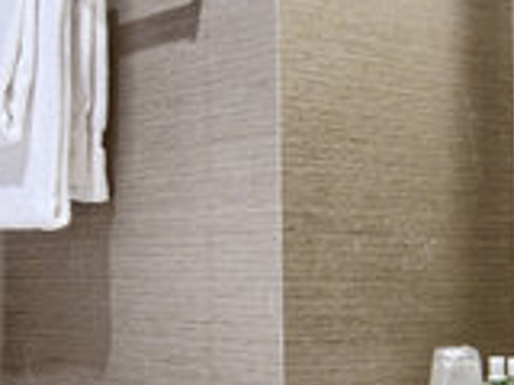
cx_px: 299
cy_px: 300
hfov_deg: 24.6
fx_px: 1179
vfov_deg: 18.4
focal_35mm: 79
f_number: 8
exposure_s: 5
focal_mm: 11
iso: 100
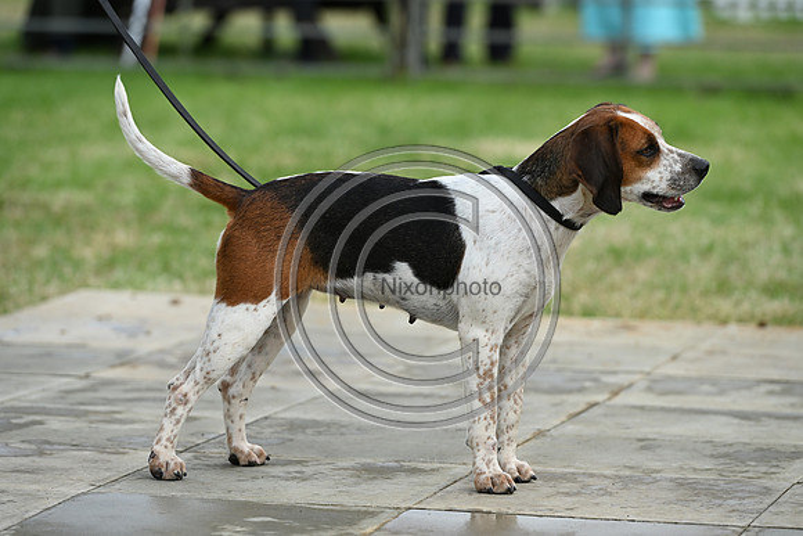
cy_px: 268
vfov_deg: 7.9
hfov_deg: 11.7
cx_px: 402
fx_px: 3904
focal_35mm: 175
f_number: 4.5
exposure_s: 1/1000
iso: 360
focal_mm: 175
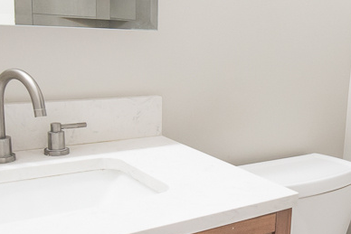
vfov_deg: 26.0
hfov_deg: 36.0
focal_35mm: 52
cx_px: 313
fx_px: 507
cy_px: 138
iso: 1000
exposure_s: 1/160
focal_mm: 14
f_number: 4
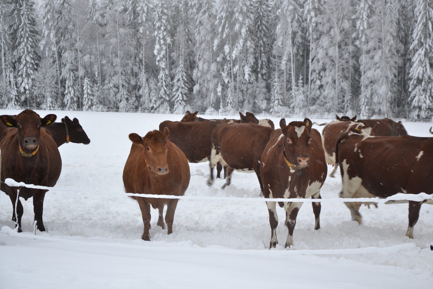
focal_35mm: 87
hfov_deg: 23.4
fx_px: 1046
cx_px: 216
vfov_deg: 15.7
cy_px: 144
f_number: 5
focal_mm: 58
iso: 400
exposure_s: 1/100
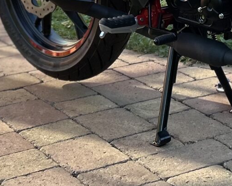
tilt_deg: -6.2
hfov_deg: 14.3
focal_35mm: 129
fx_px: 886
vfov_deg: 11.5
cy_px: -76
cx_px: 307
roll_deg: +0.1
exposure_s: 1/482
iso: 50
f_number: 1.5
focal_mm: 5.7
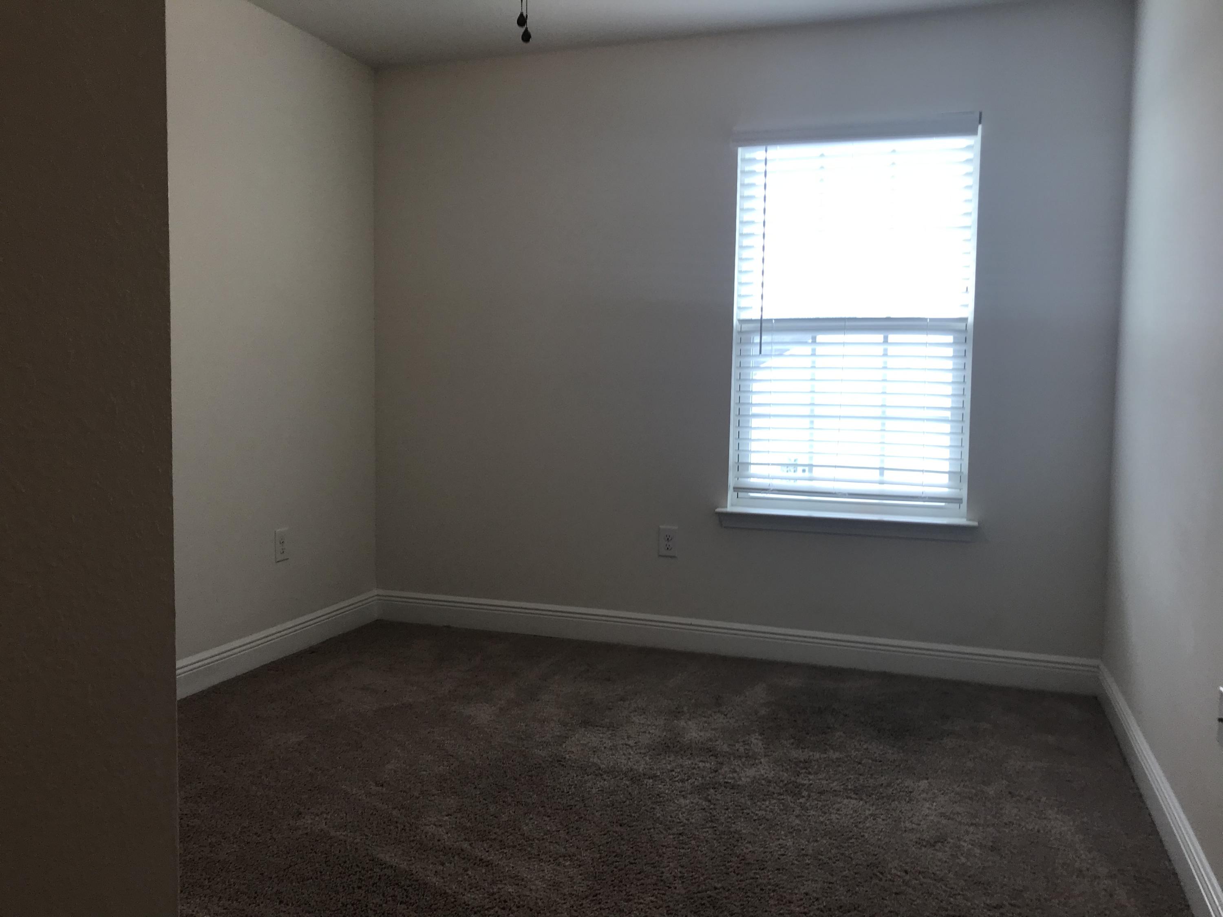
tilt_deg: -1.9
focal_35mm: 28
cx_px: 612
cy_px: 458
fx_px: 989
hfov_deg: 63.4
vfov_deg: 49.7
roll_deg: -0.9
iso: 25
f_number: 1.8
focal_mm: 3.99
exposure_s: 1/59
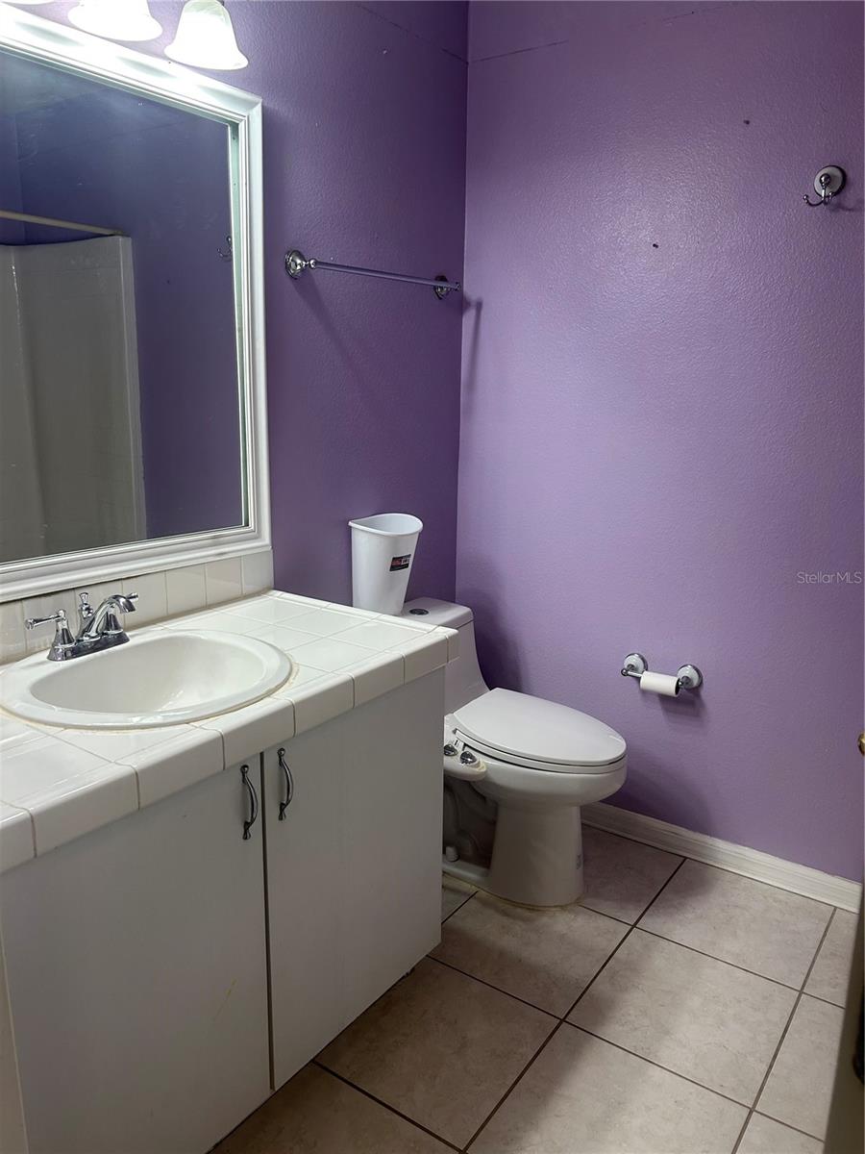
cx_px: 432
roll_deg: -1.4
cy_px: 577
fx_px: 866
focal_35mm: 26
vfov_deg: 67.3
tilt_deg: -12.8
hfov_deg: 53.1
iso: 80
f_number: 1.5
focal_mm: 5.7
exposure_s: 1/120
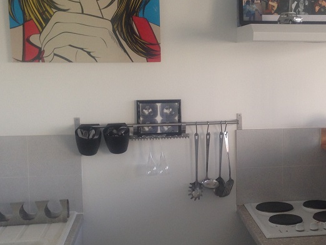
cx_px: 236
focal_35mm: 62
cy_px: 138
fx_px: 584
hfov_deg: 30.8
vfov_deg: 23.6
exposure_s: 1/60
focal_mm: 4.12
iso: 50
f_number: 2.4
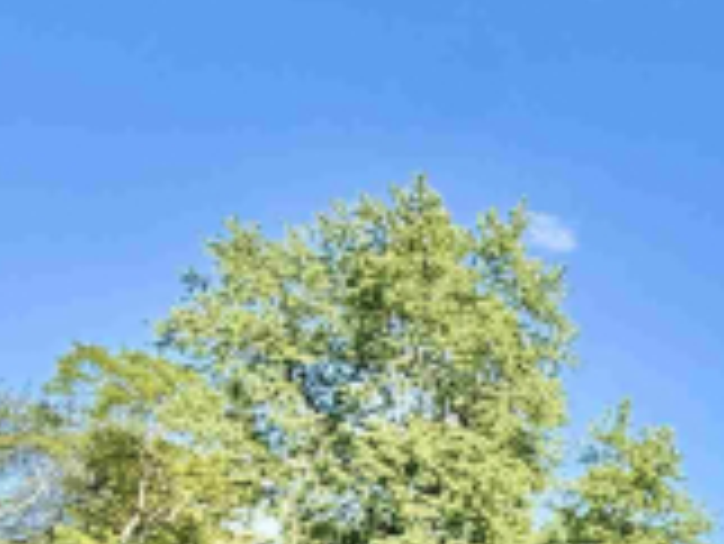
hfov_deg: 25.6
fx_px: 1214
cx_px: 1064
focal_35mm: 58
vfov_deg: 21.4
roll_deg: +0.3
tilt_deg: +1.8
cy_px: 805
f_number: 2.2
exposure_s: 1/726
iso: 40
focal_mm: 2.22
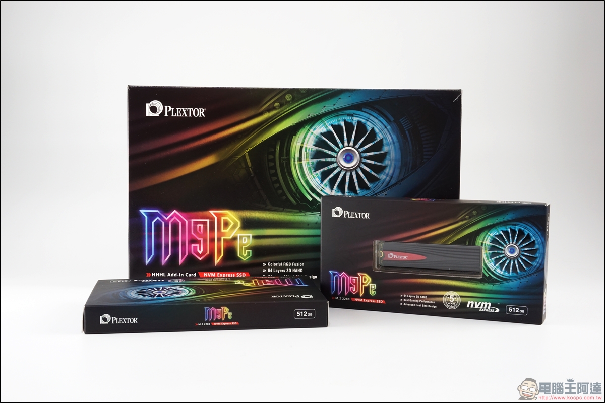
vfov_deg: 30.8
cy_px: 202
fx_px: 731
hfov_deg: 45.0
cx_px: 302
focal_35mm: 44
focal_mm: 29
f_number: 16
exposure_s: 1/2.5
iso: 400
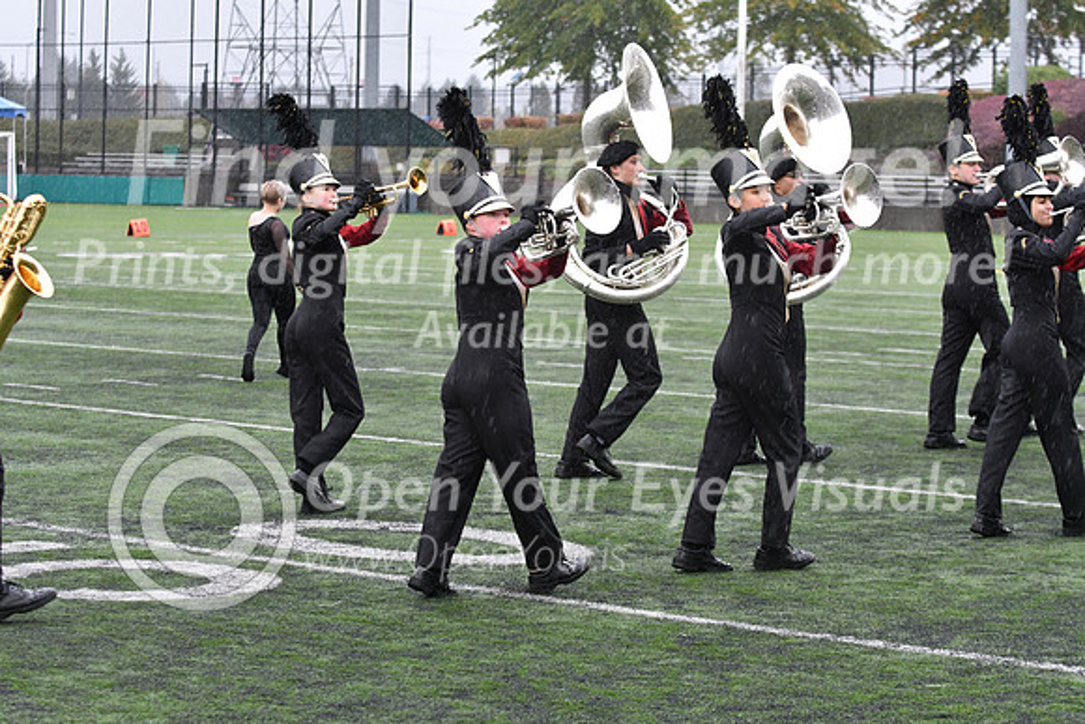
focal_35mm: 105
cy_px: 362
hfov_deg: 19.5
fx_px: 3165
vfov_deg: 13.0
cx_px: 542
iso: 1000
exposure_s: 1/500
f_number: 4
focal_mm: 70
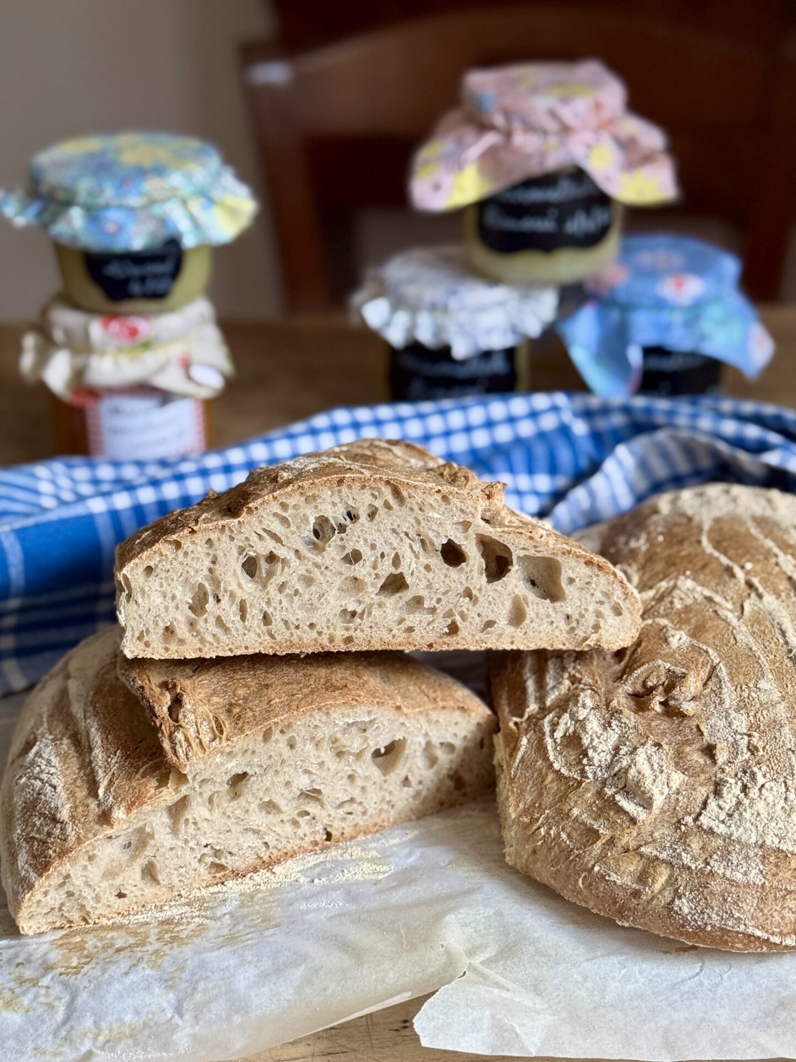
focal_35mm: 51
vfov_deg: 37.5
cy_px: 505
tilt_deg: -27.7
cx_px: 406
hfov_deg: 28.6
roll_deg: +0.8
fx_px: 1564
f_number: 1.78
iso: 400
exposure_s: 1/40
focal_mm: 6.76
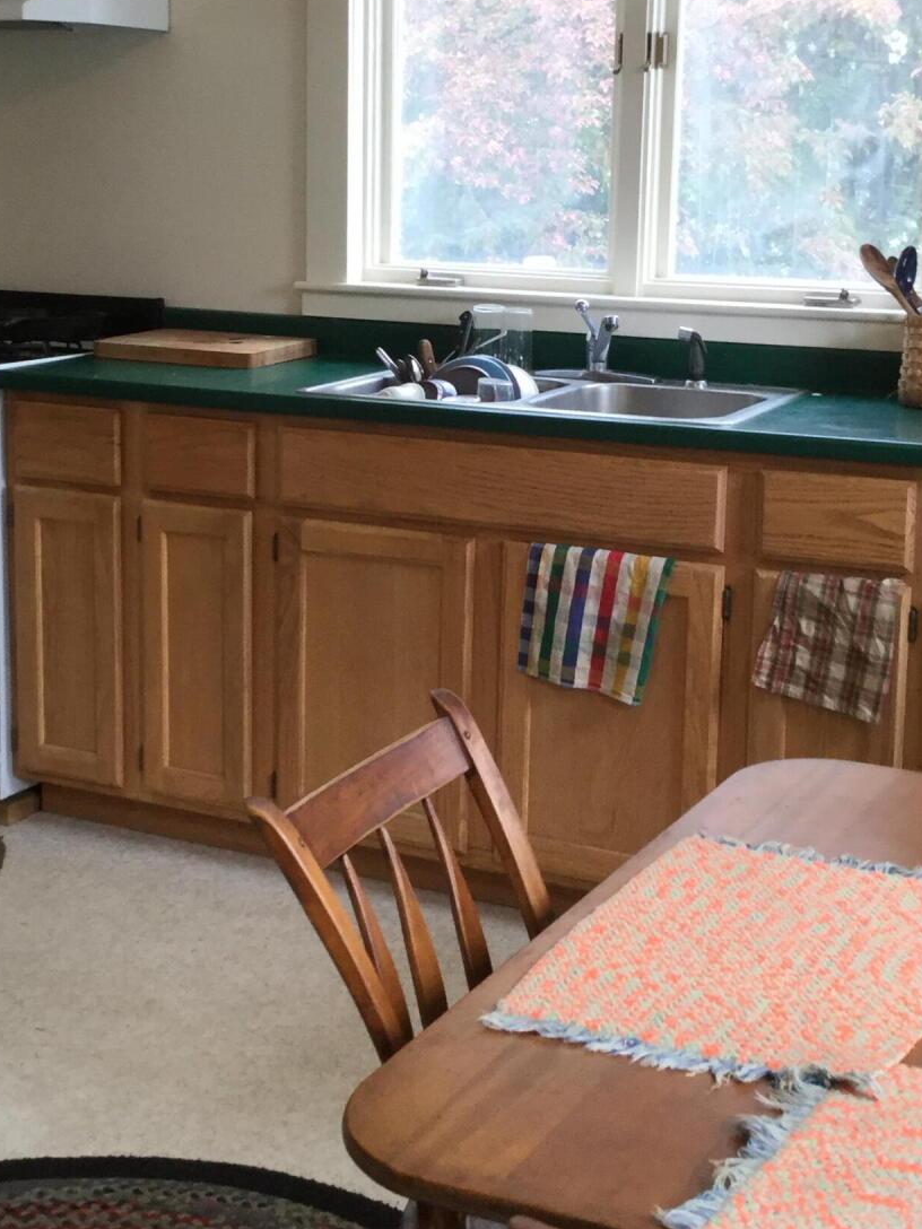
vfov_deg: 33.7
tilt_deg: -9.9
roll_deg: +1.3
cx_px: 327
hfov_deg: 25.6
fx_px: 2024
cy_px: 480
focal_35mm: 57
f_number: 2.4
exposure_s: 1/40
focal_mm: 3.3
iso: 25
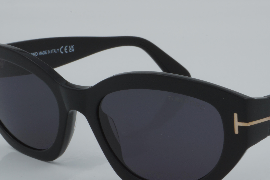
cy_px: 117
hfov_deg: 17.8
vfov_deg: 11.9
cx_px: 171
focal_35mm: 115
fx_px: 862
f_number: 32
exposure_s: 1/4
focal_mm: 50
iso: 100
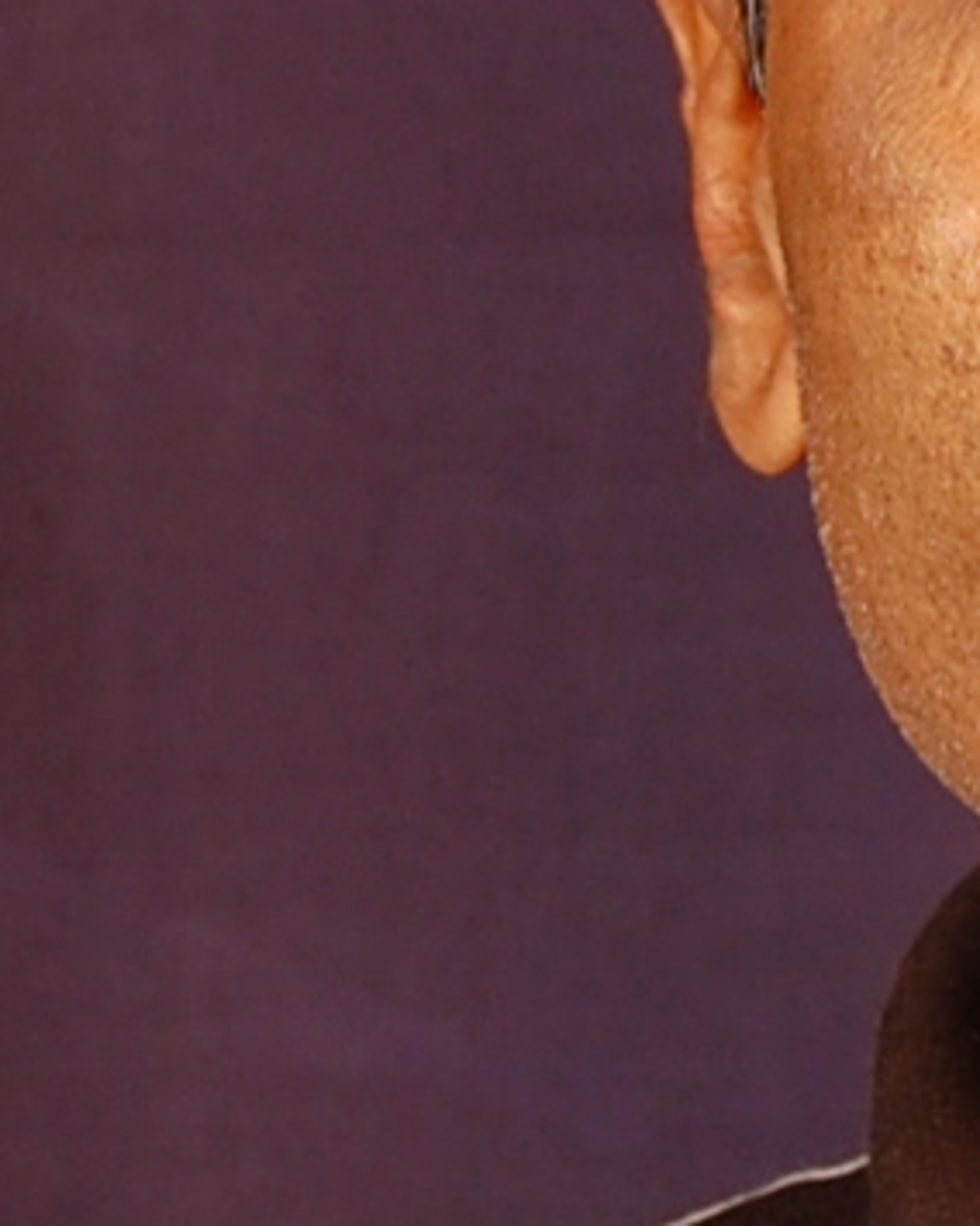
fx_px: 12291
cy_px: 318
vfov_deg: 5.7
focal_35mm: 339
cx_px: 1446
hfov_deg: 4.5
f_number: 5
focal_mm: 38
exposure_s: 1/50
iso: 200
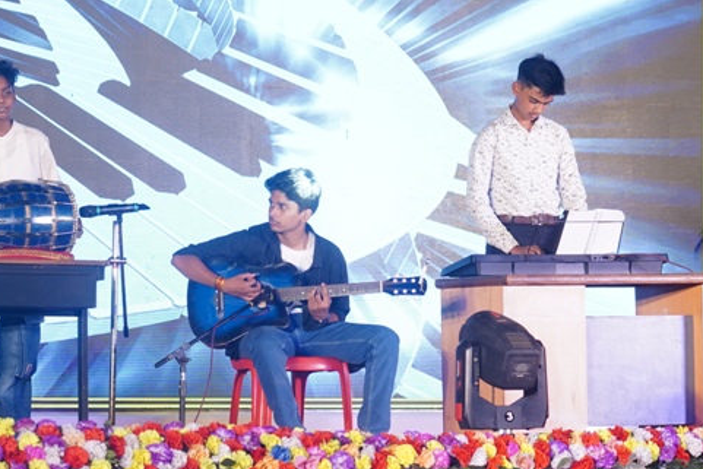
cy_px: 195
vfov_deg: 9.2
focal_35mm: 149
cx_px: 424
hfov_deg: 13.8
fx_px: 2910
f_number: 4
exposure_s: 1/125
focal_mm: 70
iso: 800
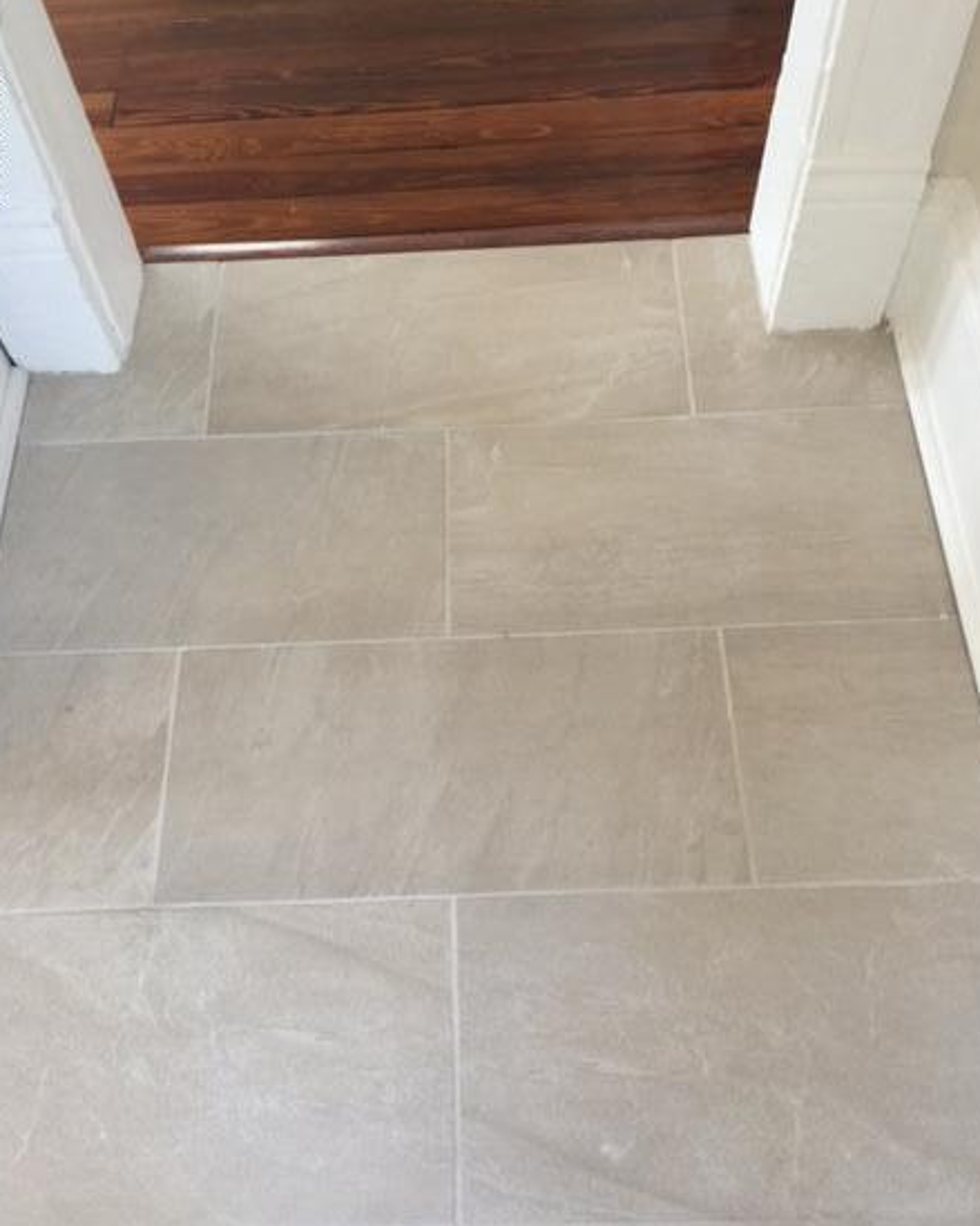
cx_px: 475
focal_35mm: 33
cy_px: 692
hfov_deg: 44.5
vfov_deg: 54.1
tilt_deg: -60.7
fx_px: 1197
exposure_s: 1/15
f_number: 2.2
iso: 32
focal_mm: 4.15
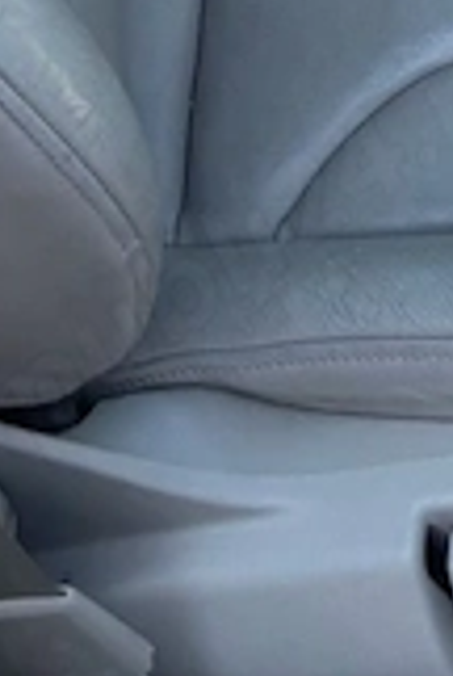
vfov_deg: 12.1
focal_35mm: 134
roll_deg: -6.0
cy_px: -978
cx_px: 440
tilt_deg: -38.6
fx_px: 2518
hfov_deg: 10.2
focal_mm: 5.96
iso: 50
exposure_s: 1/675
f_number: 1.6
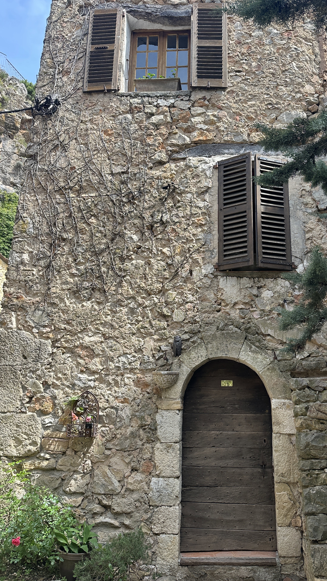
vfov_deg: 69.9
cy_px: 294
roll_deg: +0.0
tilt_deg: +14.6
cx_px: 212
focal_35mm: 27
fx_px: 416
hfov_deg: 42.4
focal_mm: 6.86
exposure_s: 1/935
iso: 80
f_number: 1.78
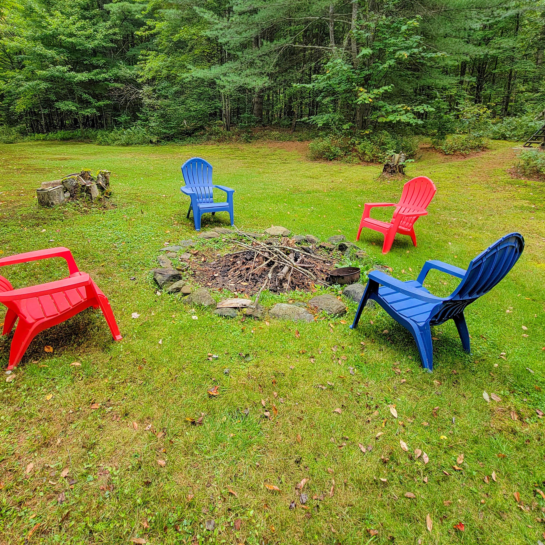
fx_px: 338
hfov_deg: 77.6
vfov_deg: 76.7
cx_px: 256
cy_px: 214
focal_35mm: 19
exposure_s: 1/60
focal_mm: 2.2
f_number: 2.2
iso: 80
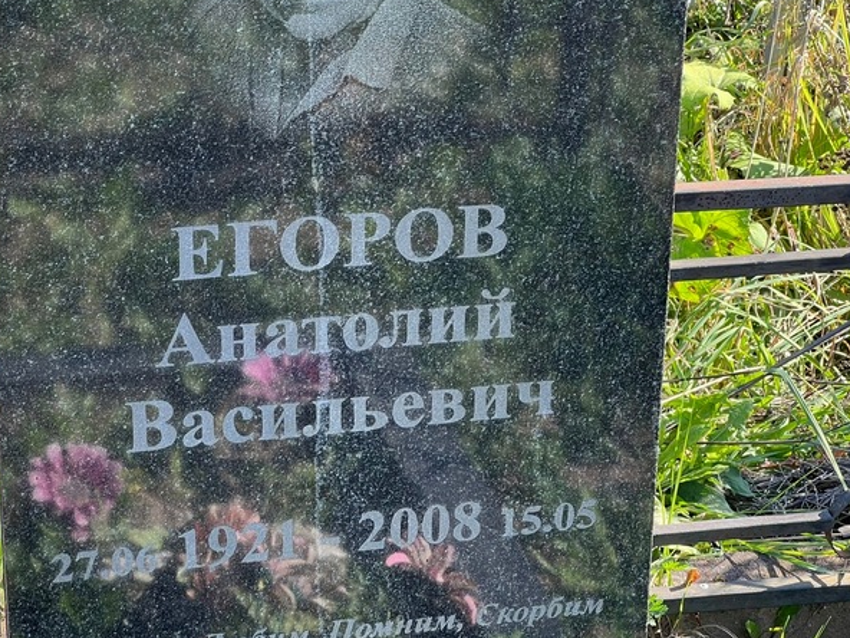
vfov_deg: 14.2
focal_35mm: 104
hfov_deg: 18.9
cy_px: 366
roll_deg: -0.3
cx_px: 421
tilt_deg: -28.3
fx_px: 2554
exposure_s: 1/99
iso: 32
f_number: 2.8
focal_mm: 9
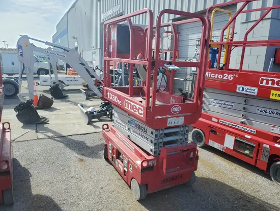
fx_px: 210
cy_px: 106
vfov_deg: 53.1
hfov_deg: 67.3
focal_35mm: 26
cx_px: 140
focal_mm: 4.3
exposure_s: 1/1384
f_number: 2.4
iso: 50
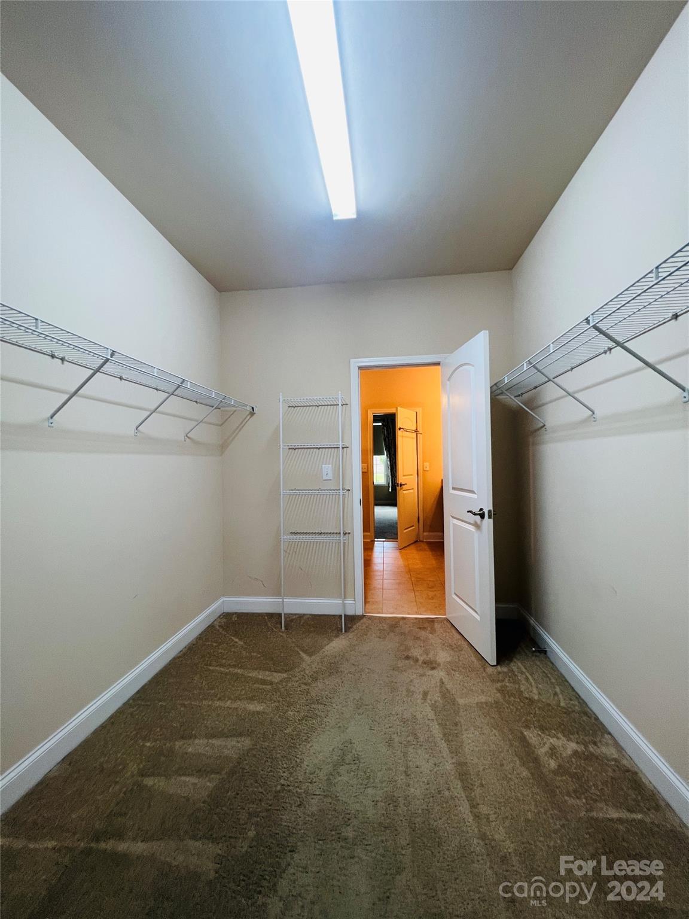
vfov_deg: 106.2
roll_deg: +0.1
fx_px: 345
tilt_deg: -2.6
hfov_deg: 89.9
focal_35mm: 13
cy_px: 460
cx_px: 344
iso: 160
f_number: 1.8
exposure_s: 1/60
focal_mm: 1.57
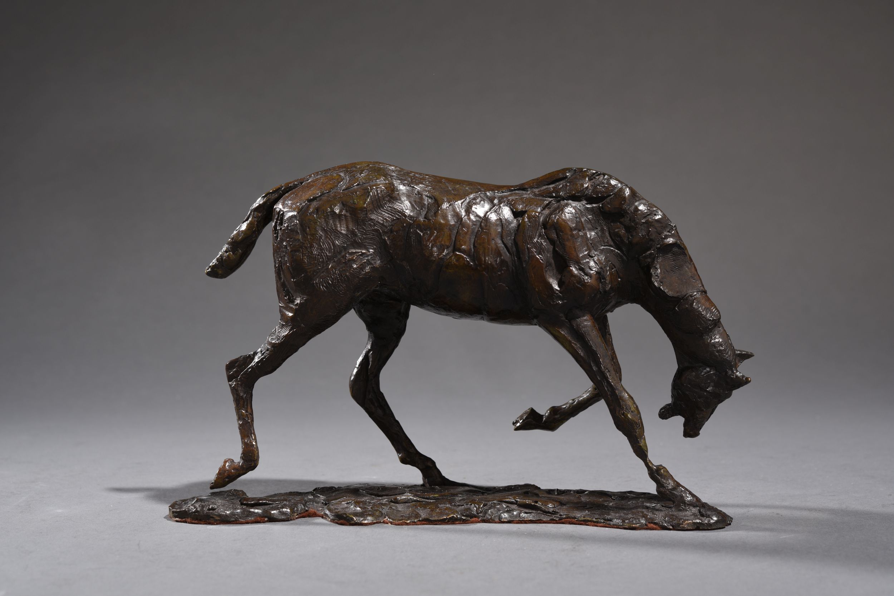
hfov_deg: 33.4
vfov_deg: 22.6
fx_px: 1490
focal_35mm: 60
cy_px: 298
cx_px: 447
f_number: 8
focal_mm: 60
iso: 100
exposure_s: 1/125
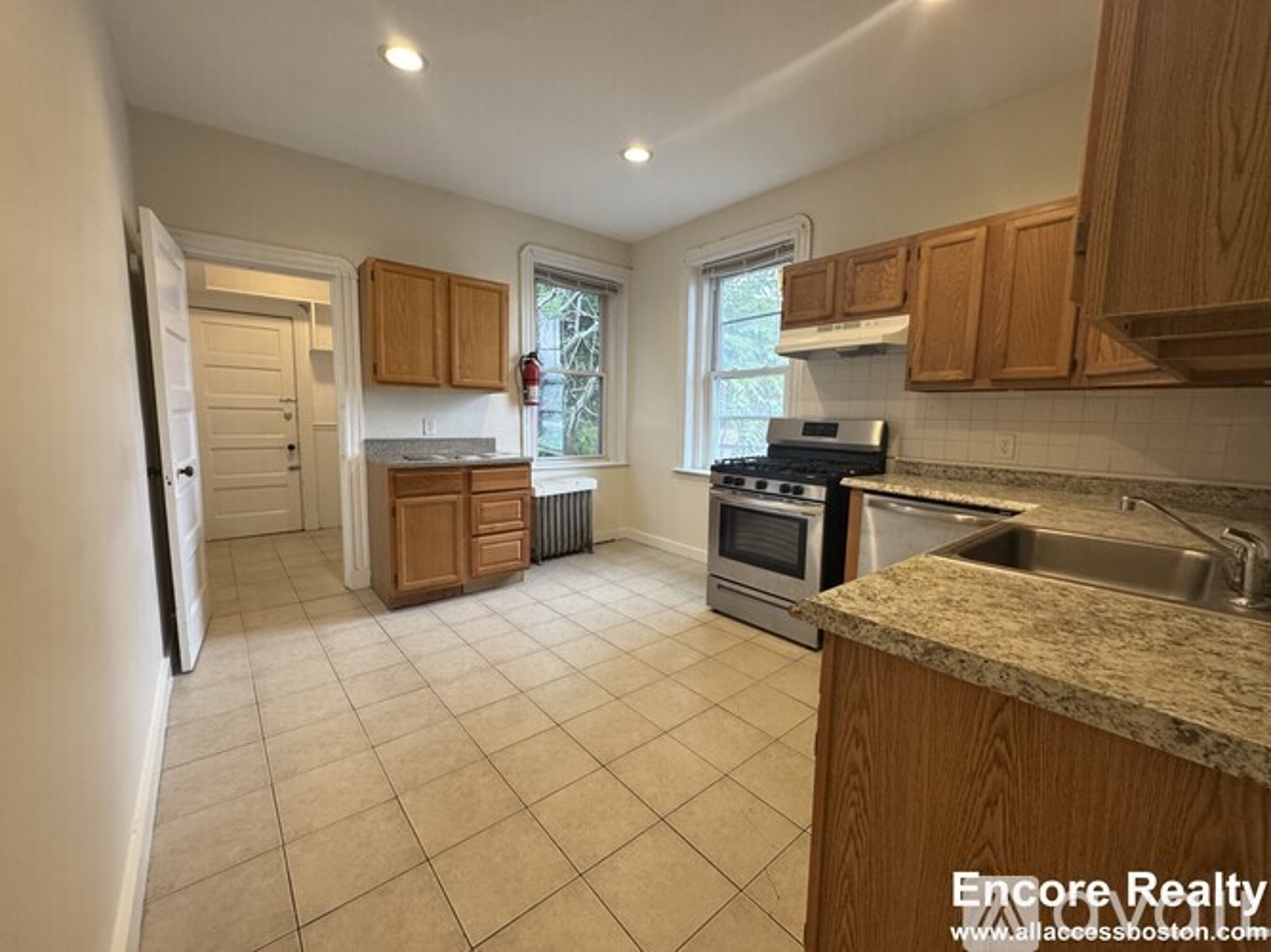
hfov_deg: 102.1
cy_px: 476
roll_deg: -2.0
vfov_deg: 85.7
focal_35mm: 14
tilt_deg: -7.8
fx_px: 514
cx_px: 636
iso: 320
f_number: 2.2
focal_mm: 2.22
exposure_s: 1/120
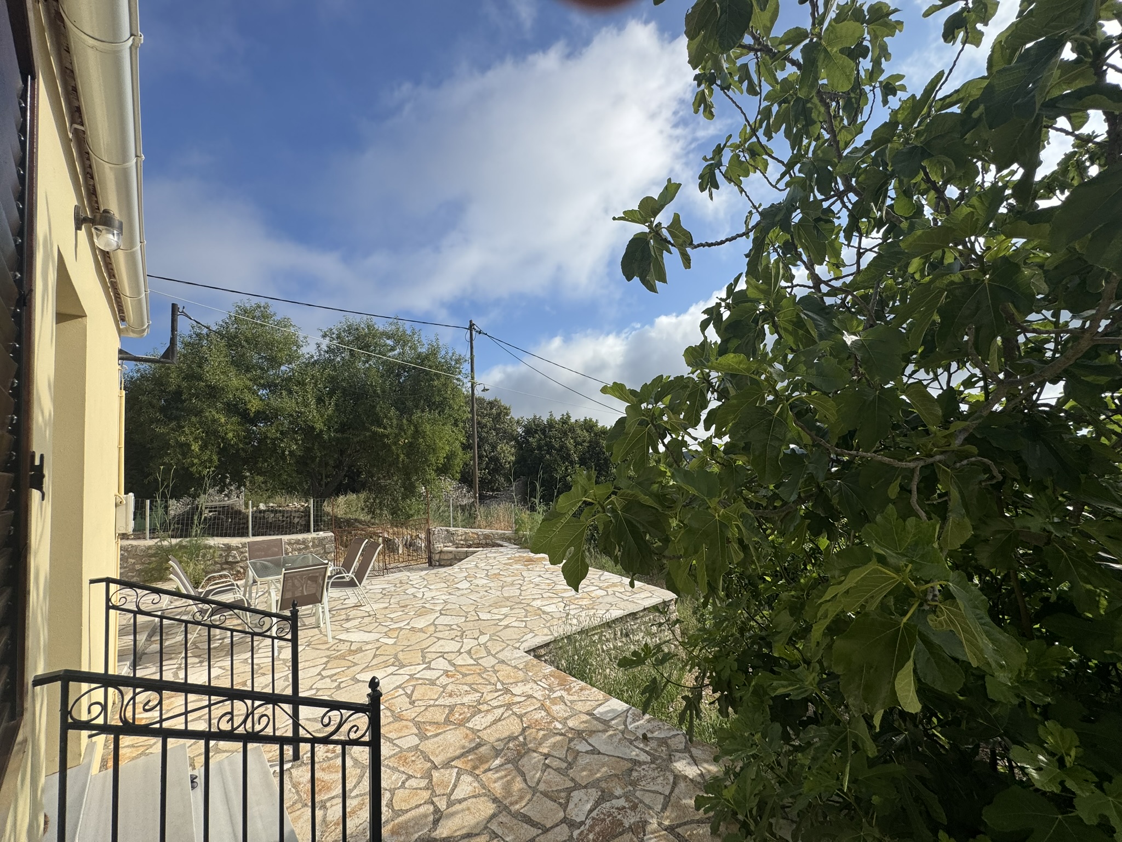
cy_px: 421
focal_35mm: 14
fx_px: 454
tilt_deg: +3.4
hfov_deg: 102.1
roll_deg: +3.0
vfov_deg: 85.7
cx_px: 561
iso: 50
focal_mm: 2.22
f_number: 2.2
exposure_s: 1/2342
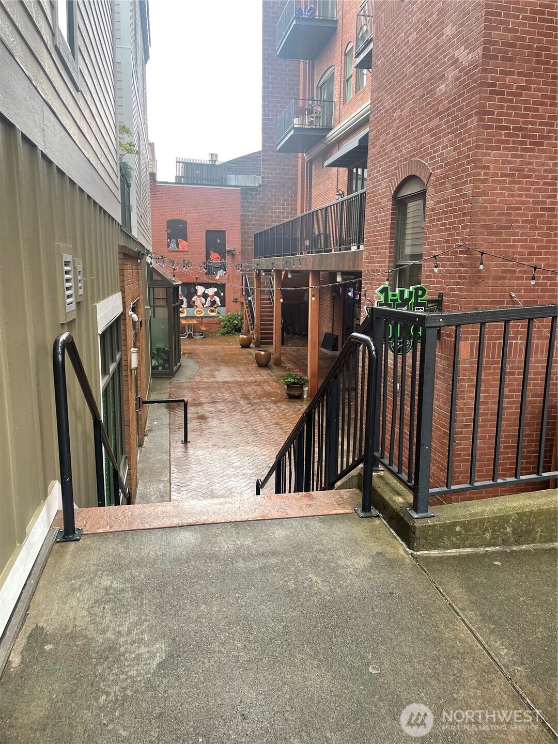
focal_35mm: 26
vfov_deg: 67.3
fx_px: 559
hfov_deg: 53.1
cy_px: 372
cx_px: 279
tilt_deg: -10.2
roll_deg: -0.7
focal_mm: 4.2
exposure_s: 1/121
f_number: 1.6
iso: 80
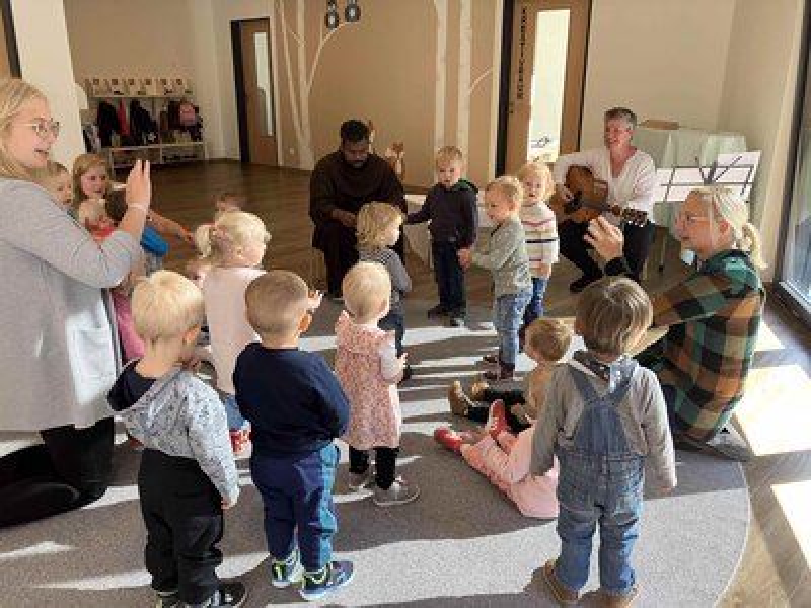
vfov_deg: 49.7
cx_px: 406
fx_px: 656
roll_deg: +1.0
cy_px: 304
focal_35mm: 28
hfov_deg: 63.4
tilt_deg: -17.6
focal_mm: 3.99
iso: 80
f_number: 1.8
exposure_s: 1/96
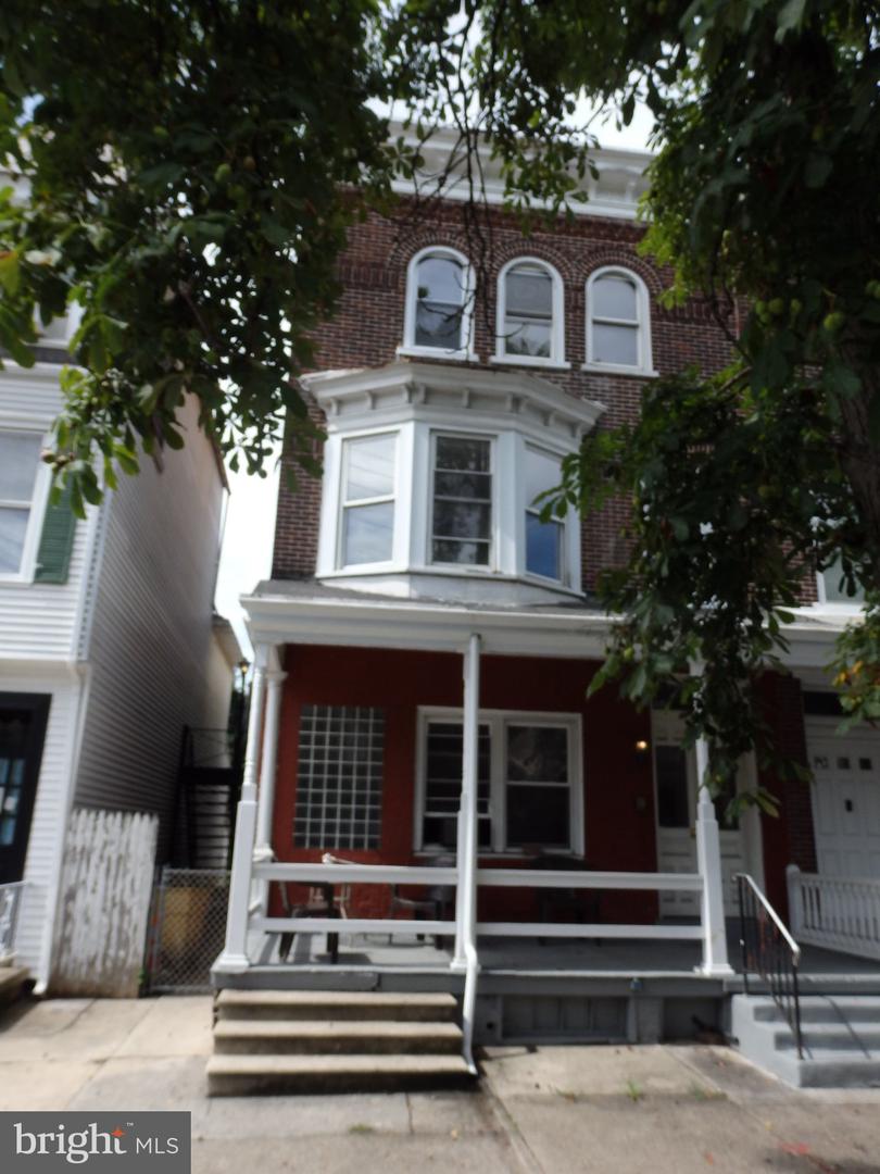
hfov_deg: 54.9
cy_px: 587
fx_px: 847
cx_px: 440
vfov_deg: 69.4
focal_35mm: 25
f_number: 3
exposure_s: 1/800
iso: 100
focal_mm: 4.5
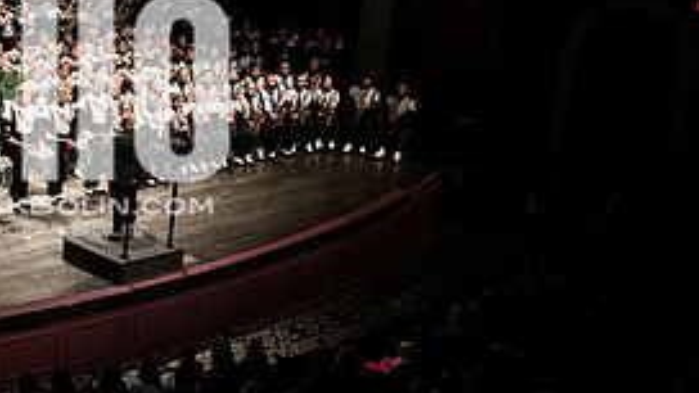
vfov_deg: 14.2
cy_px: 114
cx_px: 36
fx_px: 1575
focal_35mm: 85
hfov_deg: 24.1
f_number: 4
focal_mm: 38
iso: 4000
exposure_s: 1/500
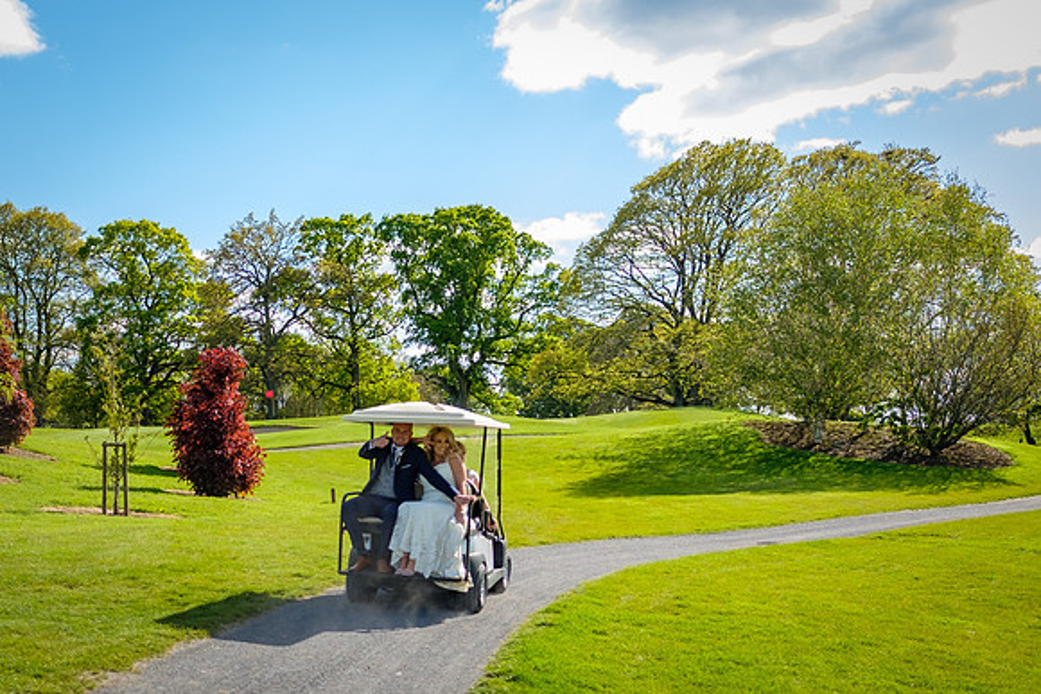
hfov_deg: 43.1
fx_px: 1234
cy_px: 578
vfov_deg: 30.5
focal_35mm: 43
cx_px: 172
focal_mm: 16
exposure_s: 1/1000
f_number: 2.5
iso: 200
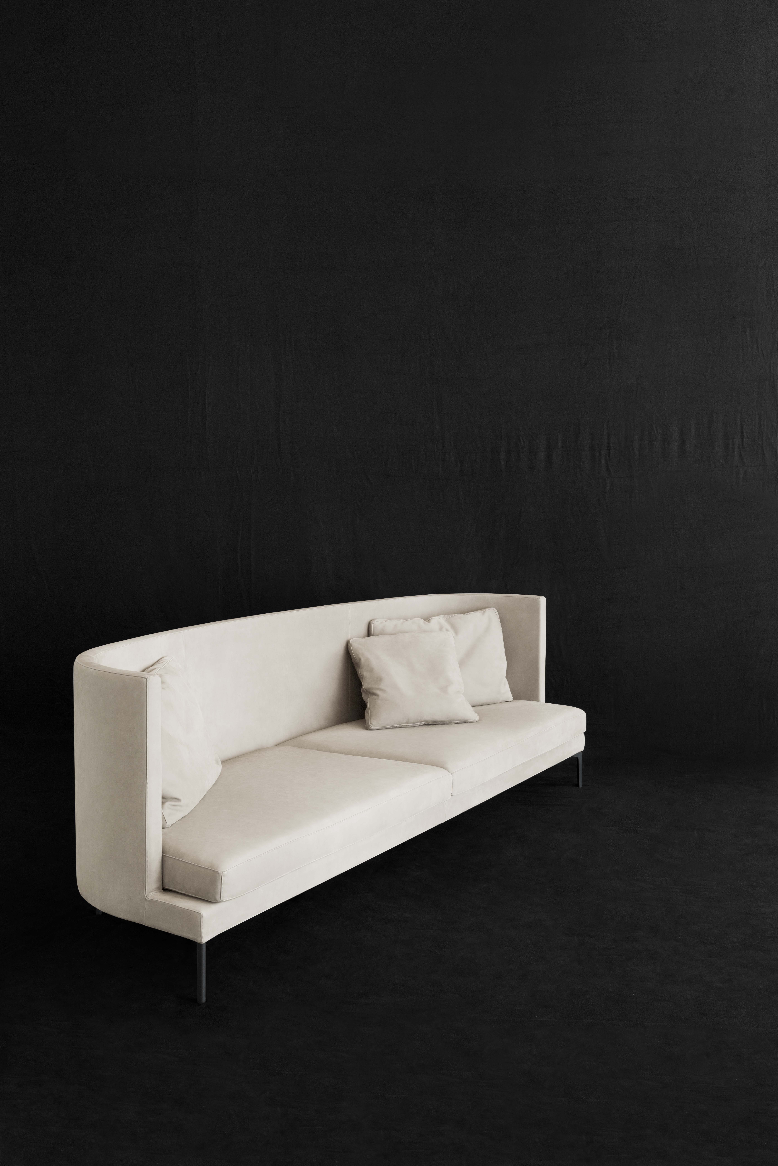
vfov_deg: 54.4
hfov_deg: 37.9
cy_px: 583
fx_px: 1134
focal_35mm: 35
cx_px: 389
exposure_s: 12
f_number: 9.5
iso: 400
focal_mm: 35
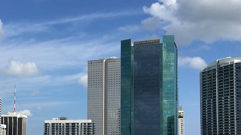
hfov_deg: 35.8
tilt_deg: +5.0
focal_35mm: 56
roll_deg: -1.0
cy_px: 125
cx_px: 43
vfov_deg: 20.9
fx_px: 358
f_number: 2.2
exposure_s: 1/1876
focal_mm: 4.15
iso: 25
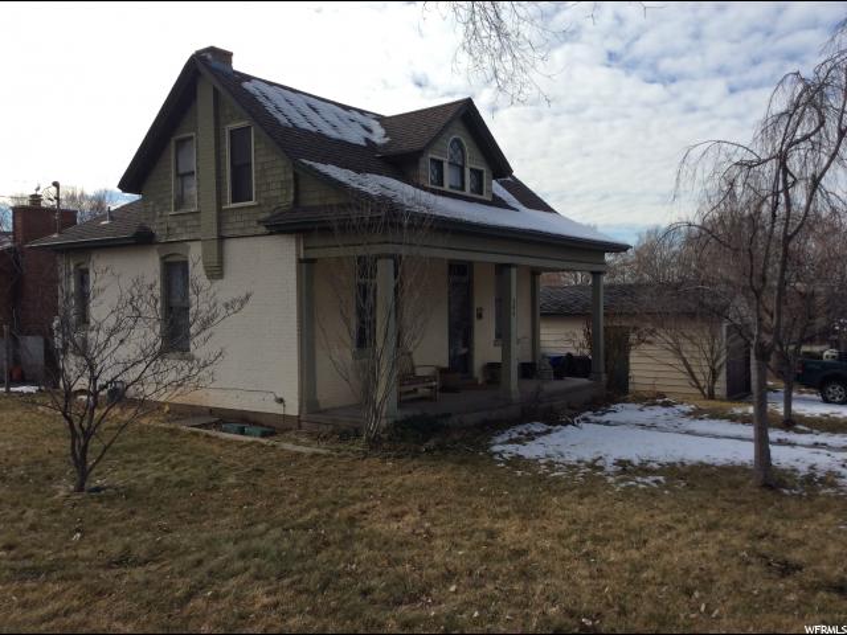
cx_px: 424
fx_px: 783
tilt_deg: -2.1
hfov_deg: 56.8
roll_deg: +0.8
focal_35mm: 32
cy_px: 318
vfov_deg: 44.2
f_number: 2.4
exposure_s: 1/1845
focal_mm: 3.3
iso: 32
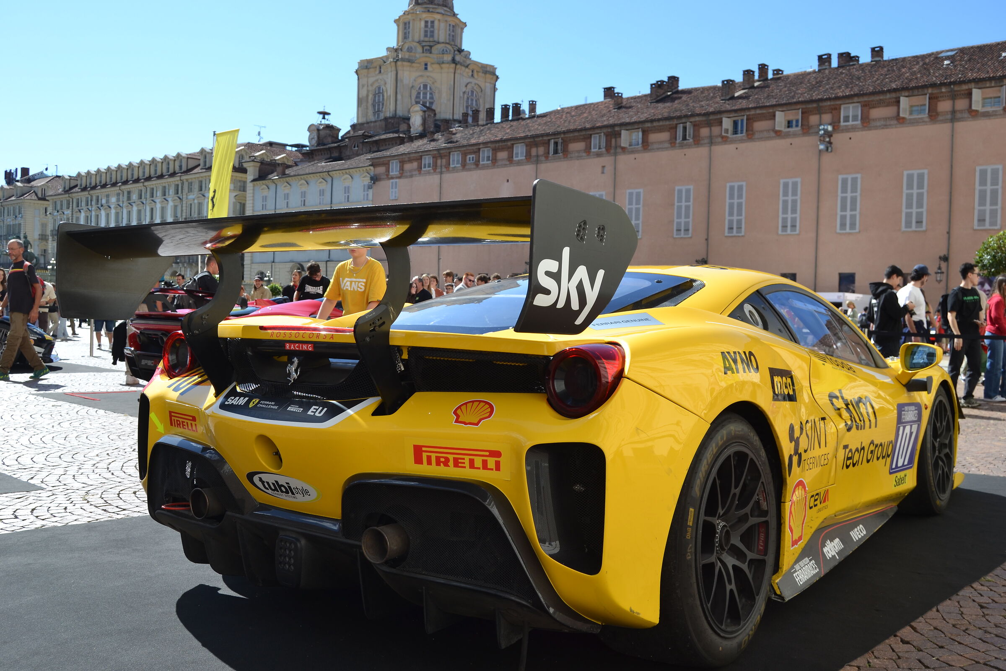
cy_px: 336
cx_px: 503
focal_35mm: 33
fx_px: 922
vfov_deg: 40.0
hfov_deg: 57.2
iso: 100
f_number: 8
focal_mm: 22
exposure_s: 1/250
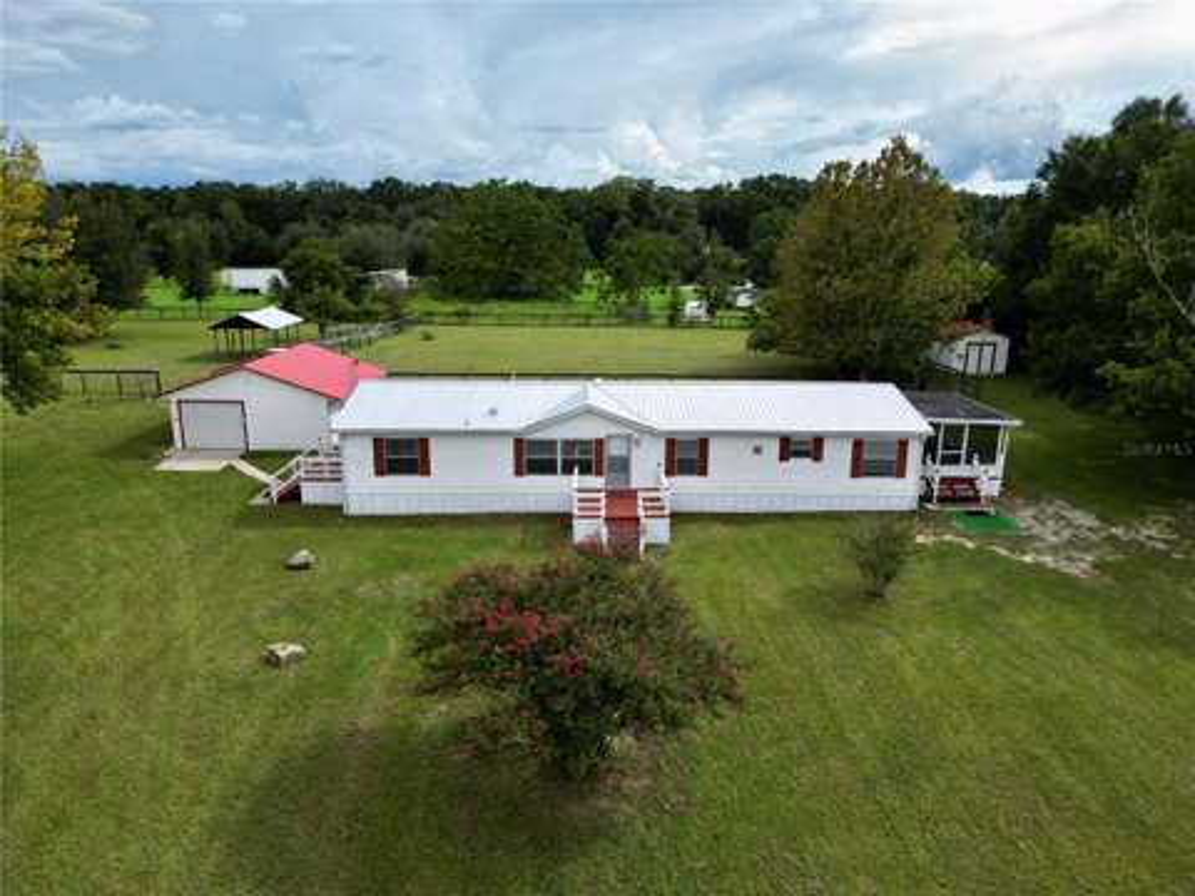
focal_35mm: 24
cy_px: 448
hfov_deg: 71.6
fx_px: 829
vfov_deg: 56.8
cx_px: 598
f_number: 1.7
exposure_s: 1/1500
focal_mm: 6.72
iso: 100
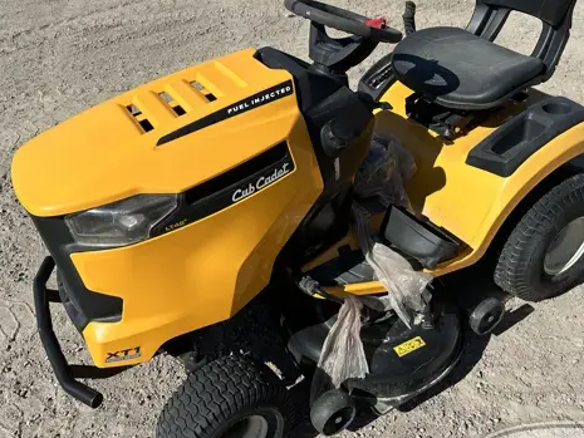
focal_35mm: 33
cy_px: 206
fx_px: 557
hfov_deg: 55.3
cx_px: 290
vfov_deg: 42.9
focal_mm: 6.86
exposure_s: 1/6211
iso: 80
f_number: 1.78
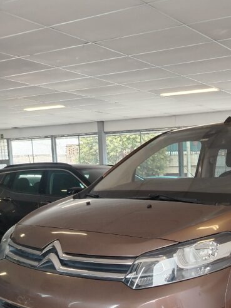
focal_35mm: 50
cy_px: 249
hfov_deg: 27.7
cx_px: 220
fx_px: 445
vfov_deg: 36.8
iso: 391
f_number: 1.75
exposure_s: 1/50
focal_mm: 5.25
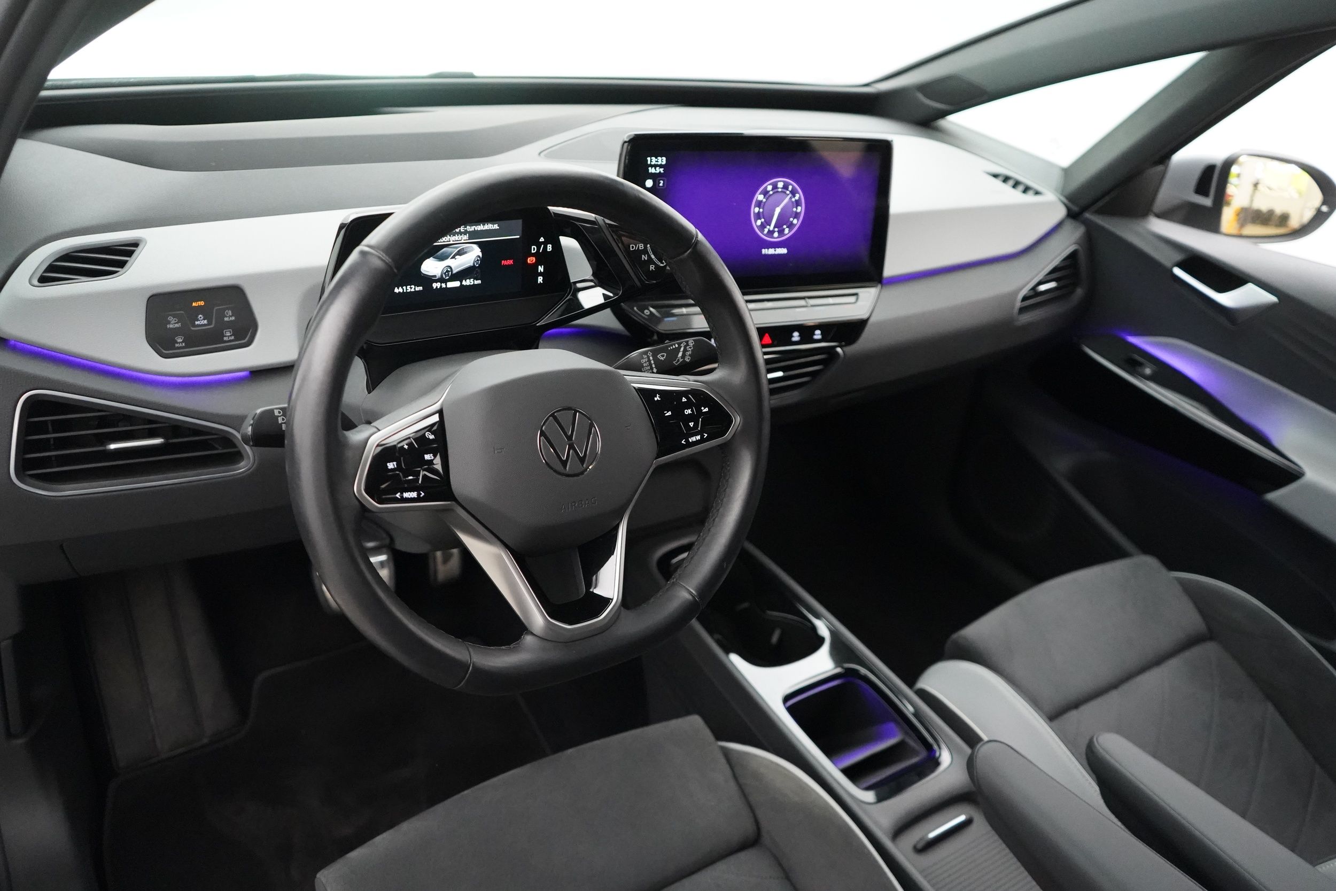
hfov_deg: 65.5
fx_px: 1039
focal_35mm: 28
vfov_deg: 46.4
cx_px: 668
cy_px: 446
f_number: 3.5
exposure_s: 1/160
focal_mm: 28
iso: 12800
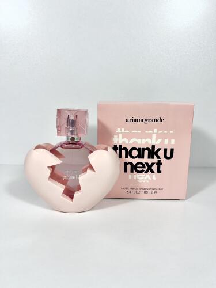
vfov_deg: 67.3
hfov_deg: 53.1
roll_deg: -0.7
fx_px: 216
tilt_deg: -10.0
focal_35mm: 26
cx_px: 108
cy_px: 144
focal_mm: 5.7
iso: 50
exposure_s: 1/814
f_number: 1.5
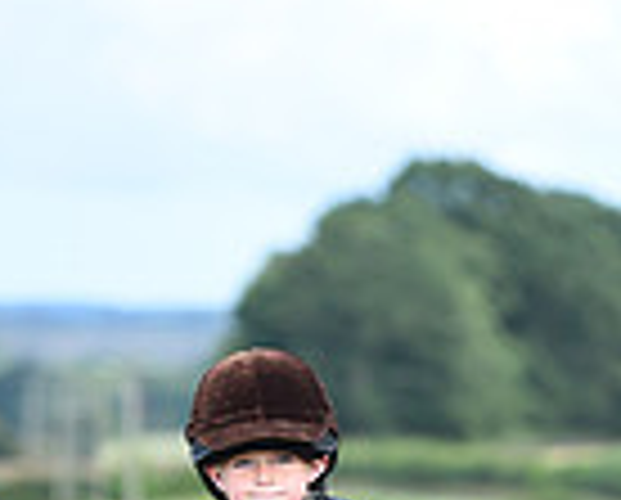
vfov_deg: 3.0
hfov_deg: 3.7
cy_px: 856
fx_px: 9430
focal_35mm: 512
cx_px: 1138
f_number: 4
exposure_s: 1/640
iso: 360
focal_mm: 130
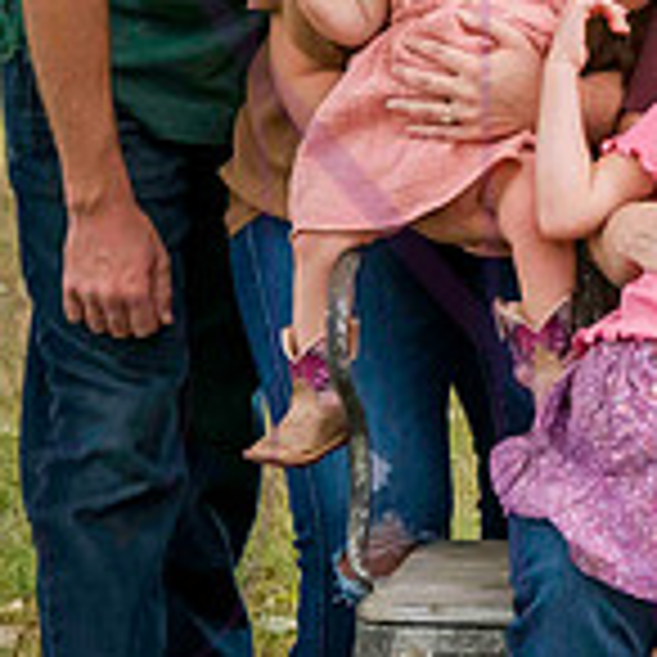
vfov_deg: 6.6
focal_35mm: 262
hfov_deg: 6.6
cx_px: 1064
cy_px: -135
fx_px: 5626
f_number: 4.5
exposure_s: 1/640
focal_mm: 70
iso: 400
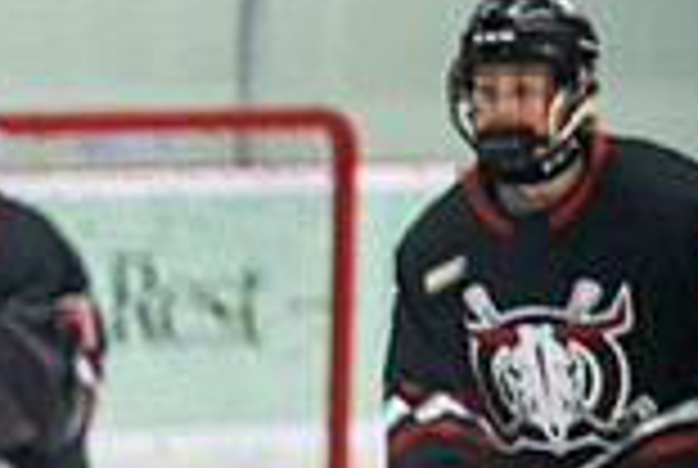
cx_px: -522
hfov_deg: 4.5
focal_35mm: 456
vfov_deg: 3.0
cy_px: 731
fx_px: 8858
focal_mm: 122
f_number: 3.2
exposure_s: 1/800
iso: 2500
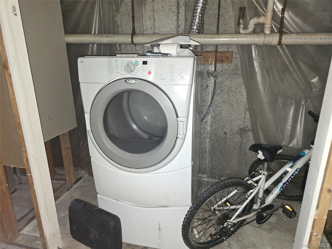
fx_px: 221
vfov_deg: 58.9
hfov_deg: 73.9
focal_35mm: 23
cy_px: 124
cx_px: 166
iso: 1000
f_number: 1.7
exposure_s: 1/9.16
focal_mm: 6.3
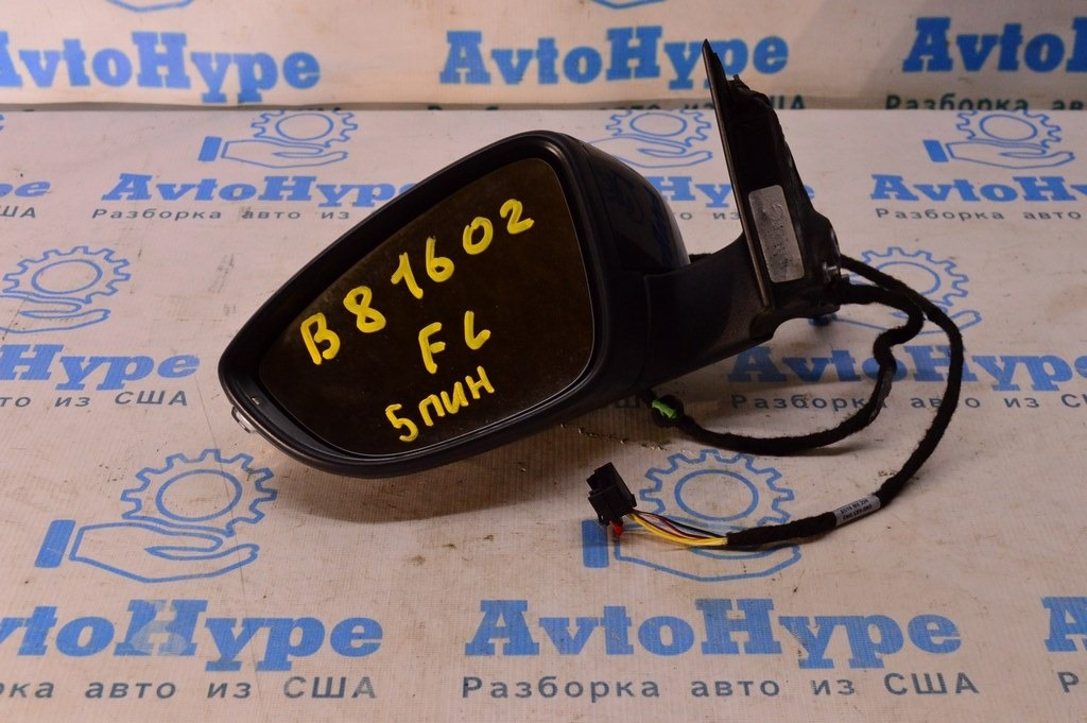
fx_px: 1539
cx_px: 544
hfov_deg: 38.9
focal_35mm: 51
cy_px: 362
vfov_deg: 26.4
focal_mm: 34
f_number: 8
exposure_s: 1/250
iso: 1600
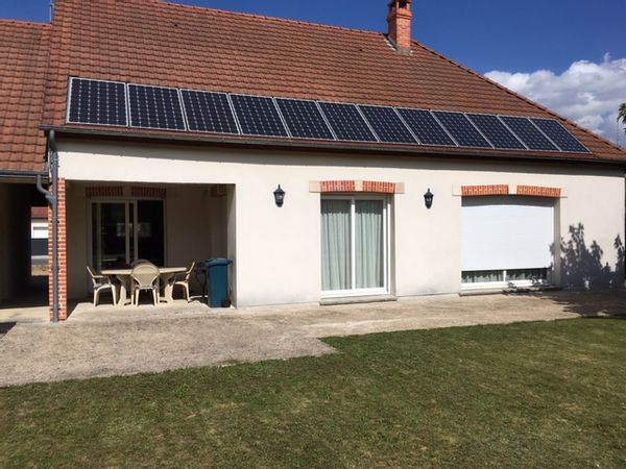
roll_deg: +0.5
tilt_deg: -0.6
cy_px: 234
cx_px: 313
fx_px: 524
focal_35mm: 29
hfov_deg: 61.7
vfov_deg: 48.2
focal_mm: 4.15
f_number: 2.2
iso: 25
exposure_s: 1/4274
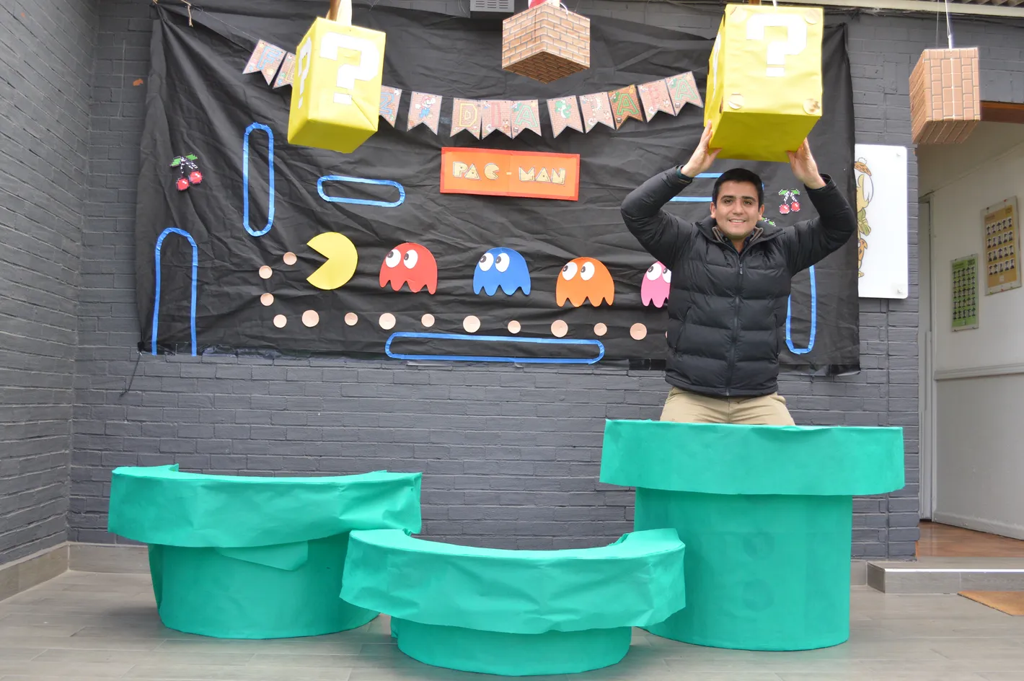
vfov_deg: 36.8
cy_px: 340
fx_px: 1023
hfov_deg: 53.2
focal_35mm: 36
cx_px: 512
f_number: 4.5
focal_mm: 24
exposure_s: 1/80
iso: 400
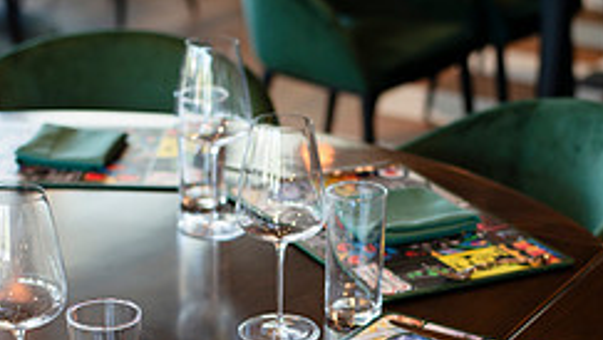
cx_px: 330
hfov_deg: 22.0
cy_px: 338
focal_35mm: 97
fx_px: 1552
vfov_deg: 12.4
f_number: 2.8
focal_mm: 50
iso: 320
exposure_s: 1/160
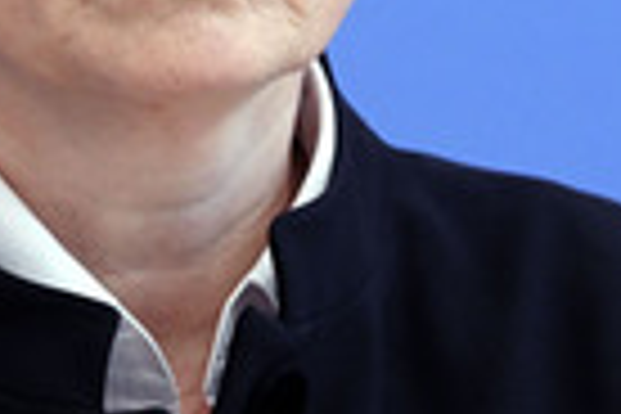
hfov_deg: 4.9
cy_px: -99
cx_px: 187
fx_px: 7313
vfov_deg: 3.2
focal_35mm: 424
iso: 4000
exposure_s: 1/800
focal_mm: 130
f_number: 5
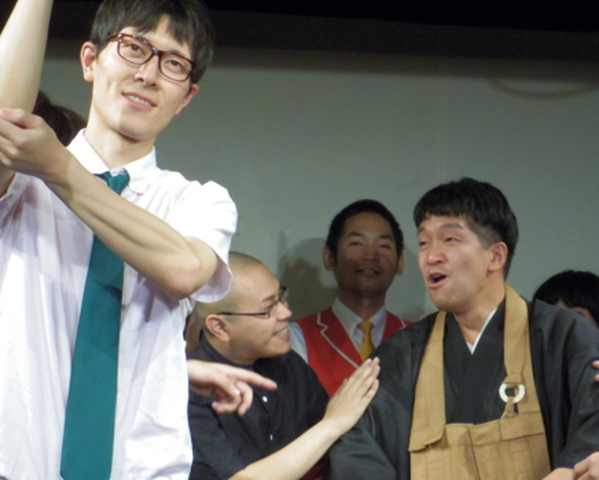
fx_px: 2110
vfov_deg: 13.0
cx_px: 337
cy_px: 208
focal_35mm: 119
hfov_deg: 16.2
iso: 1600
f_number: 4.5
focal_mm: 15
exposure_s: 1/250
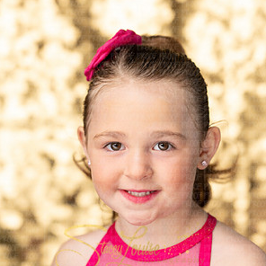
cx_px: 134
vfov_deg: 15.8
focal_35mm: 110
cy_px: 171
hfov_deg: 15.8
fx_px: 956
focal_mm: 85
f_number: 2.8
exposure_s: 1/800
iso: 1250
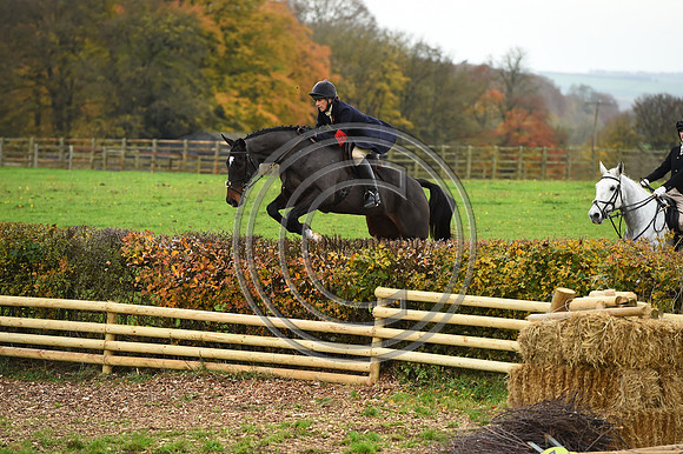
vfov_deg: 6.9
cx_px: 342
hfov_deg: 10.3
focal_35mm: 200
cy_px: 227
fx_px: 3792
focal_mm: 200
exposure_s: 1/1000
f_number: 5
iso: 1250
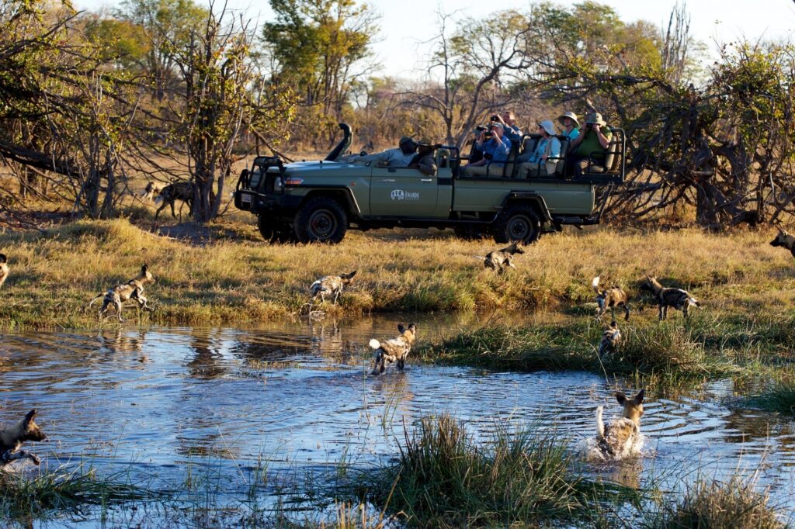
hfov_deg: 17.1
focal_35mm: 120
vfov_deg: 11.4
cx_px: 398
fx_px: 2649
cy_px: 264
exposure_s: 1/500
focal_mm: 120
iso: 800
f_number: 8
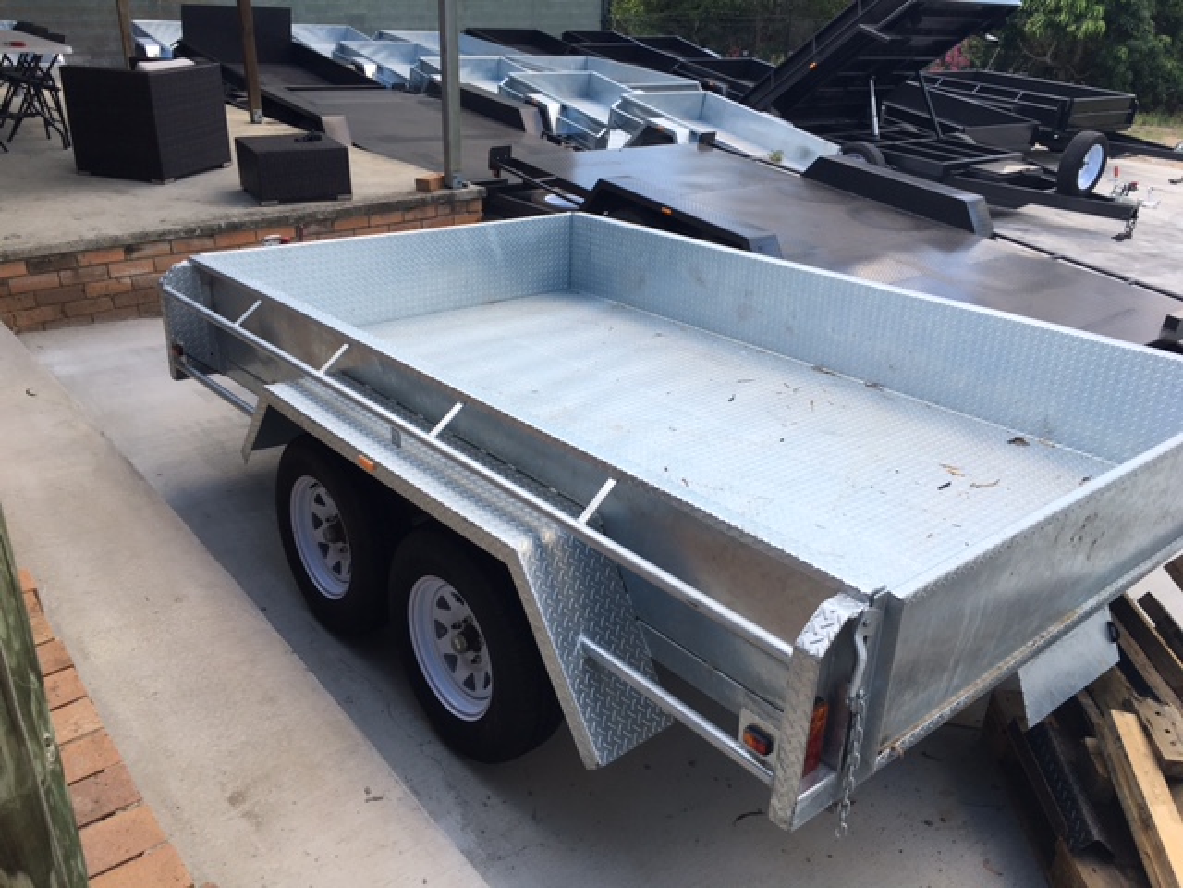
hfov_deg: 61.7
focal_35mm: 29
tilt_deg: -24.3
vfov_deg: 48.2
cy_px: 444
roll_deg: -2.7
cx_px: 592
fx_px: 991
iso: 25
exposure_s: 1/105
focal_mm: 4.15
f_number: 2.2
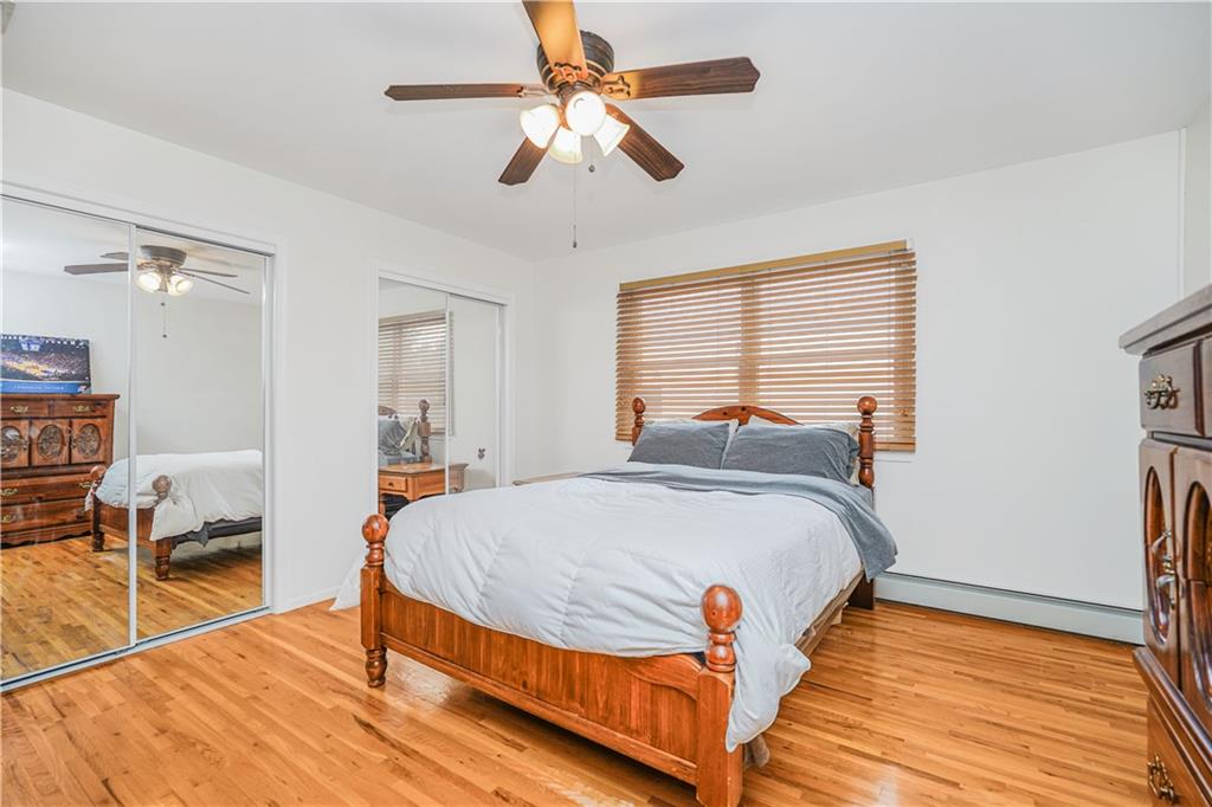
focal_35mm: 16
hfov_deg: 96.8
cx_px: 606
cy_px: 404
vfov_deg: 73.7
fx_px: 538
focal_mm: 16
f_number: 4
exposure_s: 1/30
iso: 64
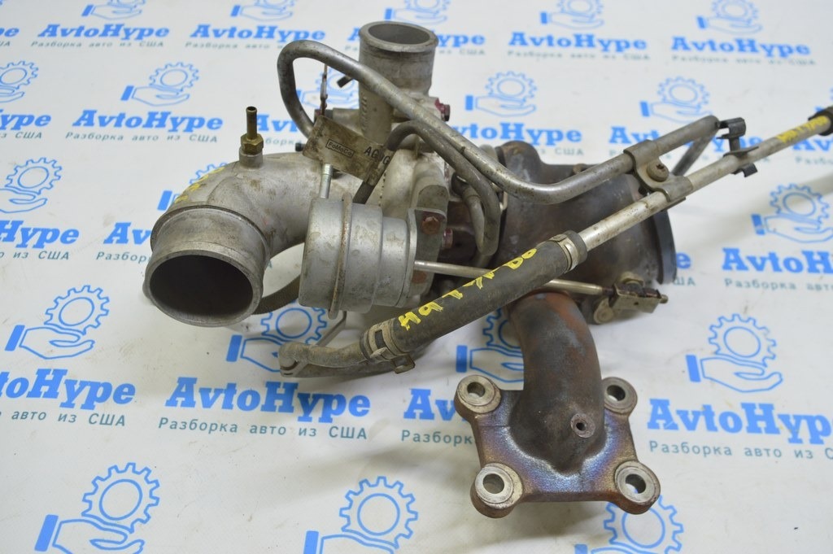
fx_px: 728
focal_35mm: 32
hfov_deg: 59.5
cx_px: 416
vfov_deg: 41.6
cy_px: 277
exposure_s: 1/20
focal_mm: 21
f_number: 5.6
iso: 400
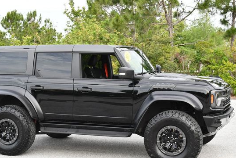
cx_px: 107
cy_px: 85
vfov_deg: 19.8
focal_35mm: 69
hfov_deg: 29.2
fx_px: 453
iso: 280
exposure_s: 1/250
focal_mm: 29
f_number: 5.6
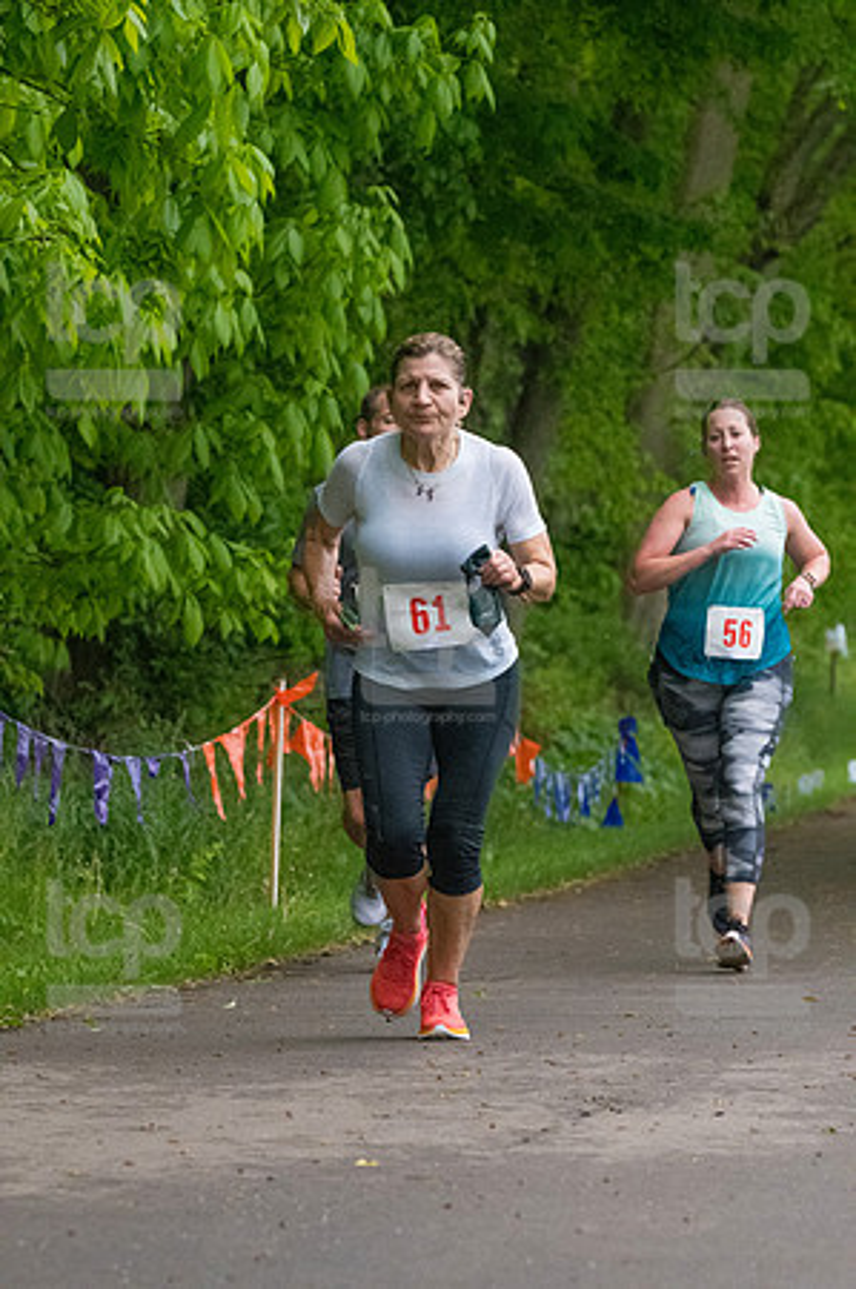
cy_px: 644
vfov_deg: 10.6
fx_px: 6971
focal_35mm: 195
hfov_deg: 7.0
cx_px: 428
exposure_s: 1/1250
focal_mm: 130
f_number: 5.6
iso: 6400
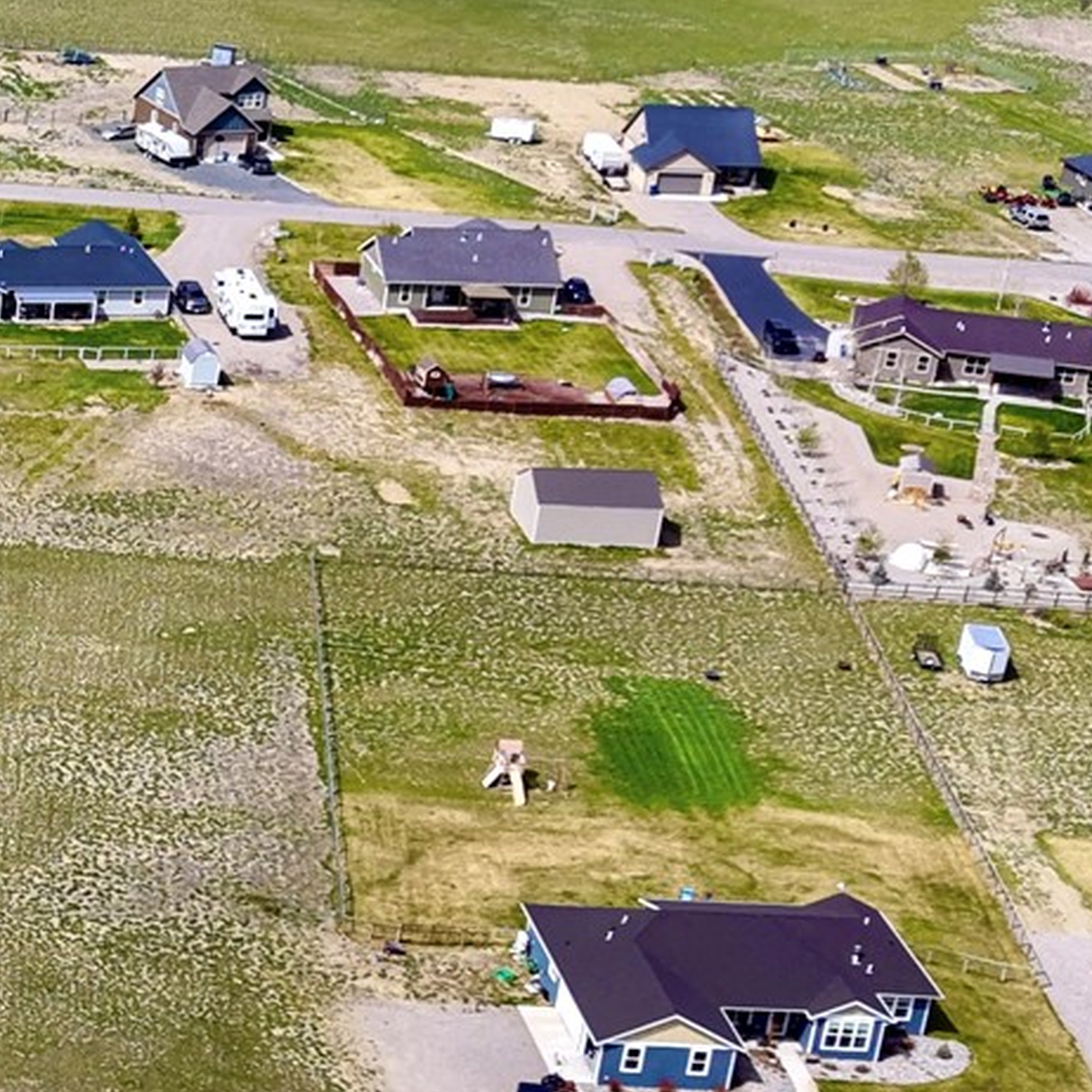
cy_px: 789
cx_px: -636
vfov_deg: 18.4
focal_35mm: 94
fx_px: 3355
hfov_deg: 16.5
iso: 140
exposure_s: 1/5000
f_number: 1.8
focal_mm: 8.67
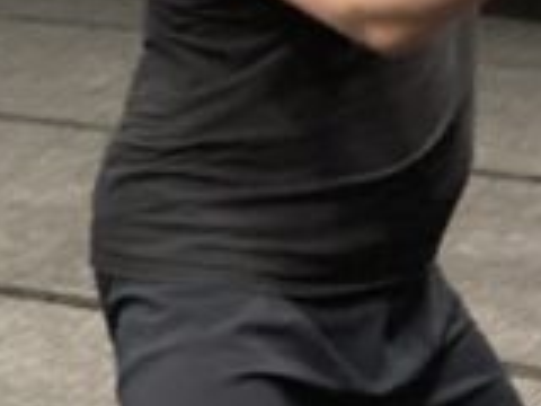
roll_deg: -0.3
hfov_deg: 10.2
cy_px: 64
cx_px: -527
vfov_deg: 8.3
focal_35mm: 179
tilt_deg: -6.8
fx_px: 2798
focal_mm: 3.99
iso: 500
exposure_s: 1/30
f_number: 1.8
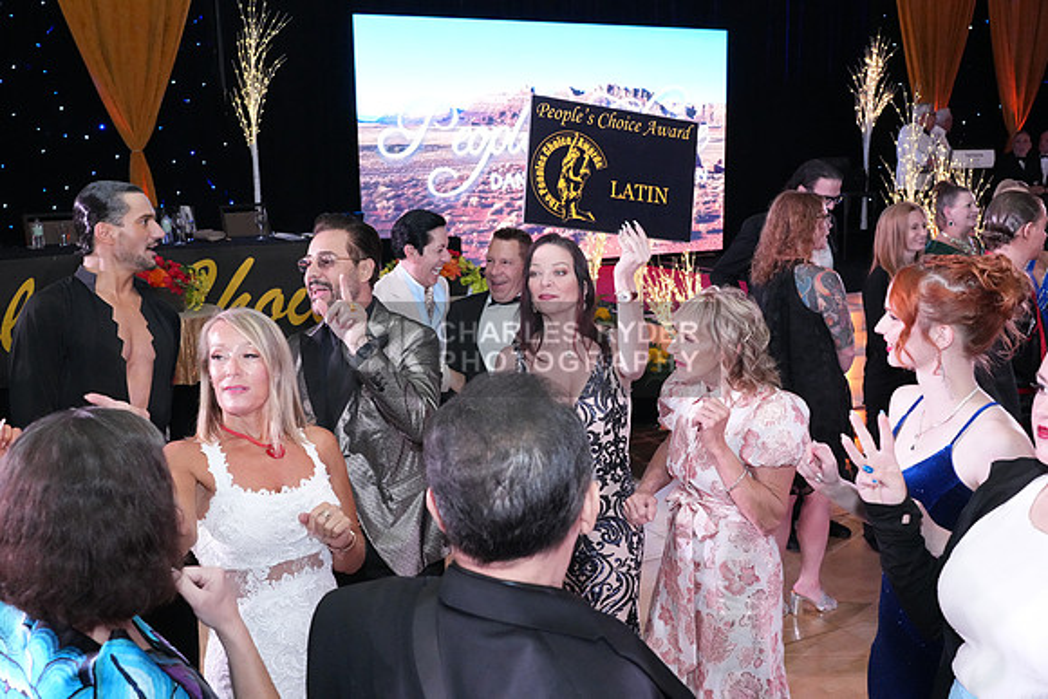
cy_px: 350
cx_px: 524
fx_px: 1048
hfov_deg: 53.1
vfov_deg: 36.9
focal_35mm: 36
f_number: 7.1
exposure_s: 1/250
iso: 8000
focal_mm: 36
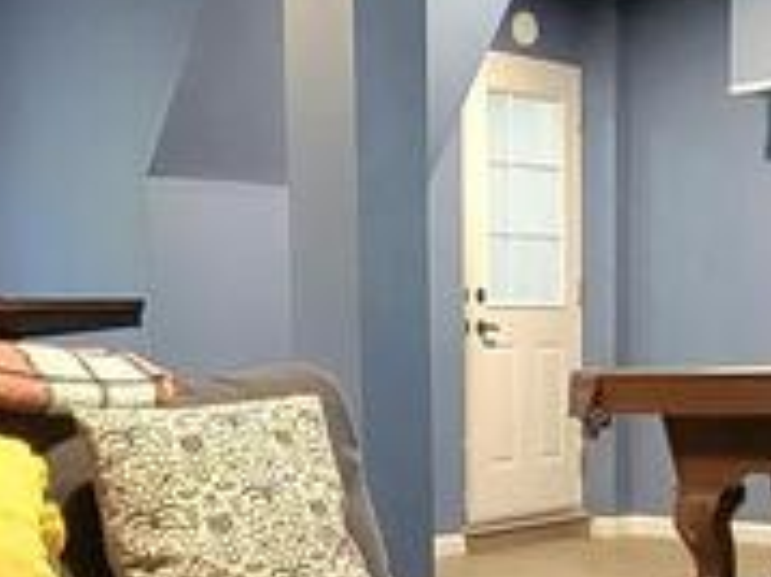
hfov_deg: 30.9
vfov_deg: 22.8
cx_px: 248
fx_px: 1380
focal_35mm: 62
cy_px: 560
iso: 640
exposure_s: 1/24
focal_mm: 2.2
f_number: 2.2
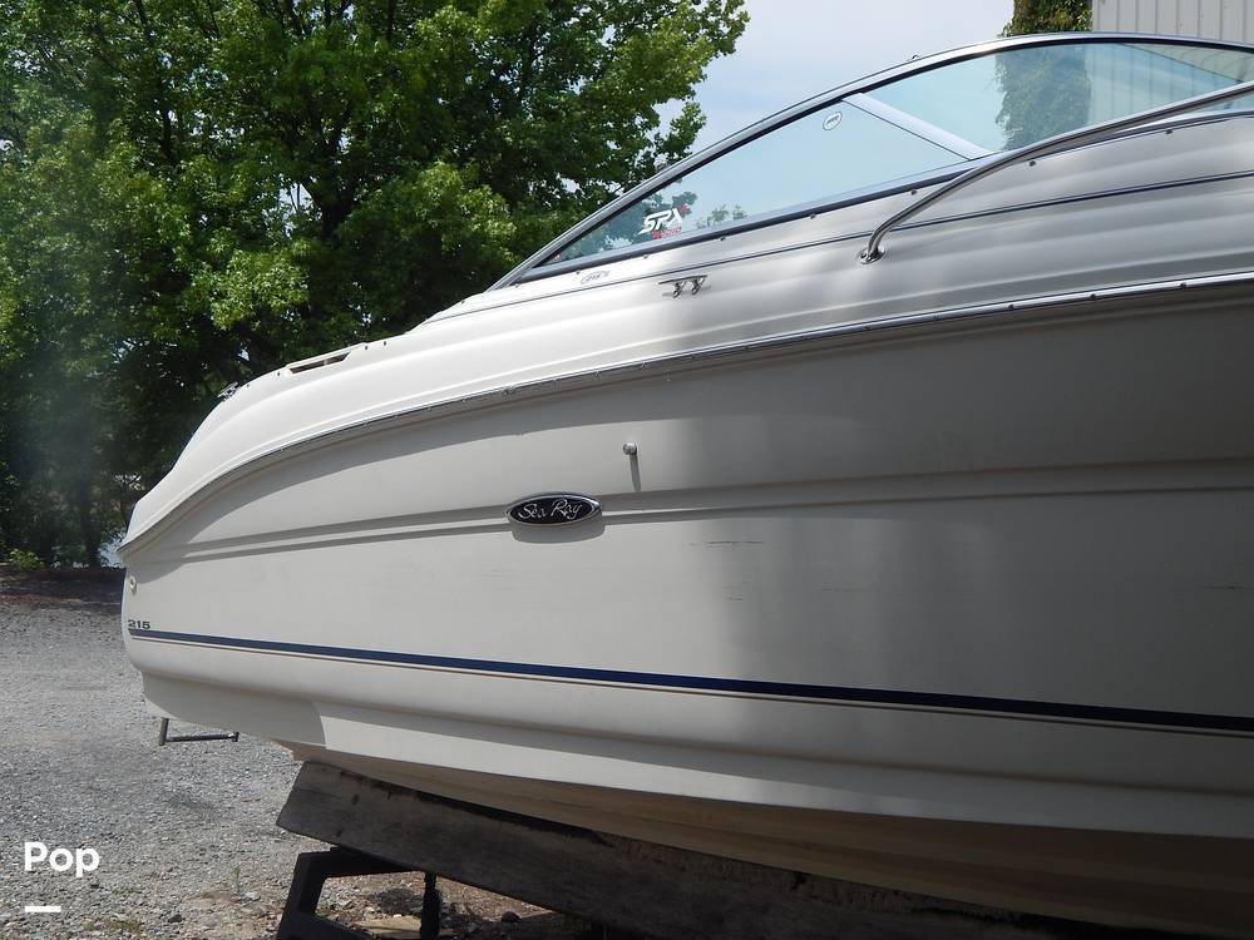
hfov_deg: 43.9
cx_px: 627
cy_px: 470
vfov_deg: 33.6
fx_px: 1558
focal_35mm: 43
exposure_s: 1/500
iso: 125
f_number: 7.1
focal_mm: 7.7
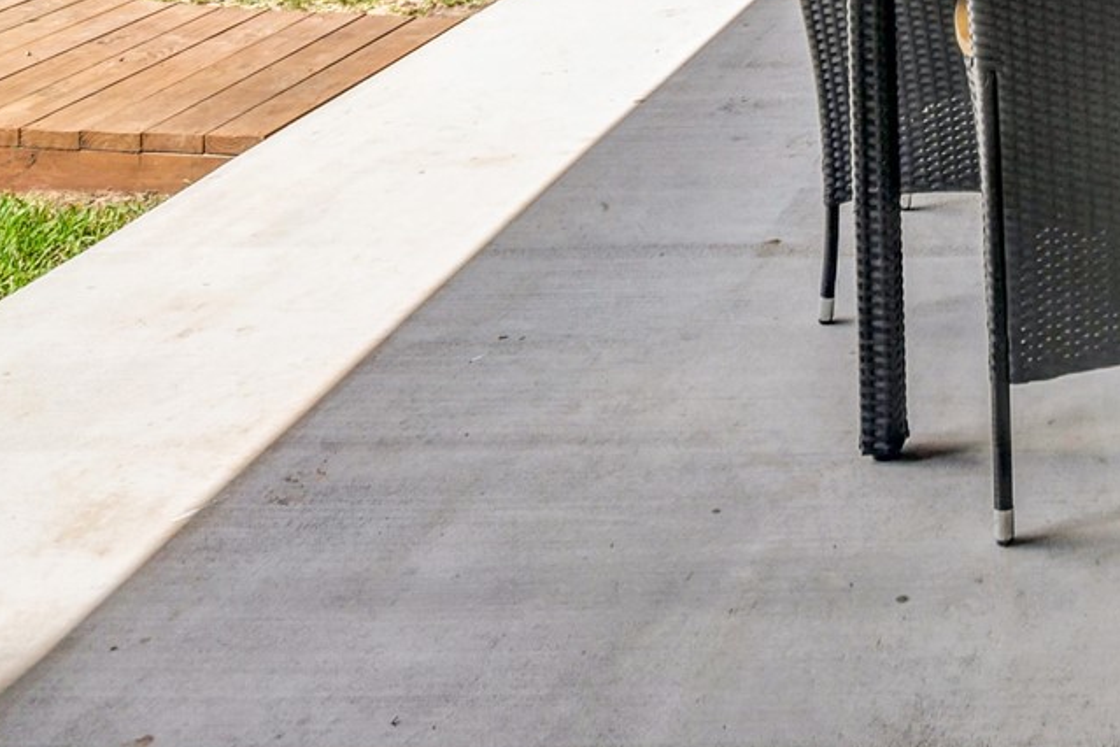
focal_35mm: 51
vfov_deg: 21.0
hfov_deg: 34.1
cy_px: -466
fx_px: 1587
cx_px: 1209
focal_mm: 10
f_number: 7.1
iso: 100
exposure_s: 1/125
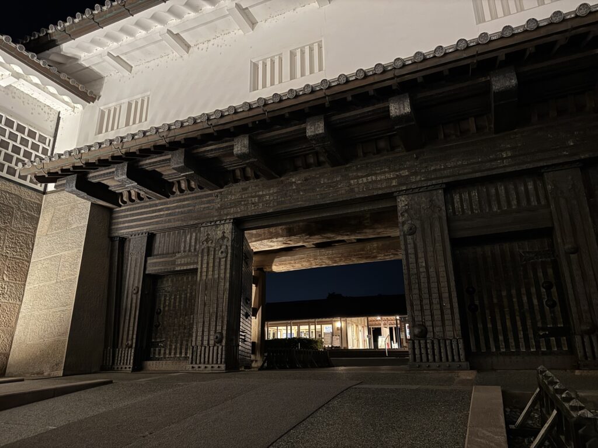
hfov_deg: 71.6
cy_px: 224
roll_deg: +1.7
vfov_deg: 56.8
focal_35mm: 24
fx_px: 415
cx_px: 299
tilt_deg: +17.5
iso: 1000
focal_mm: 6.76
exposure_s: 1/15
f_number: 1.78
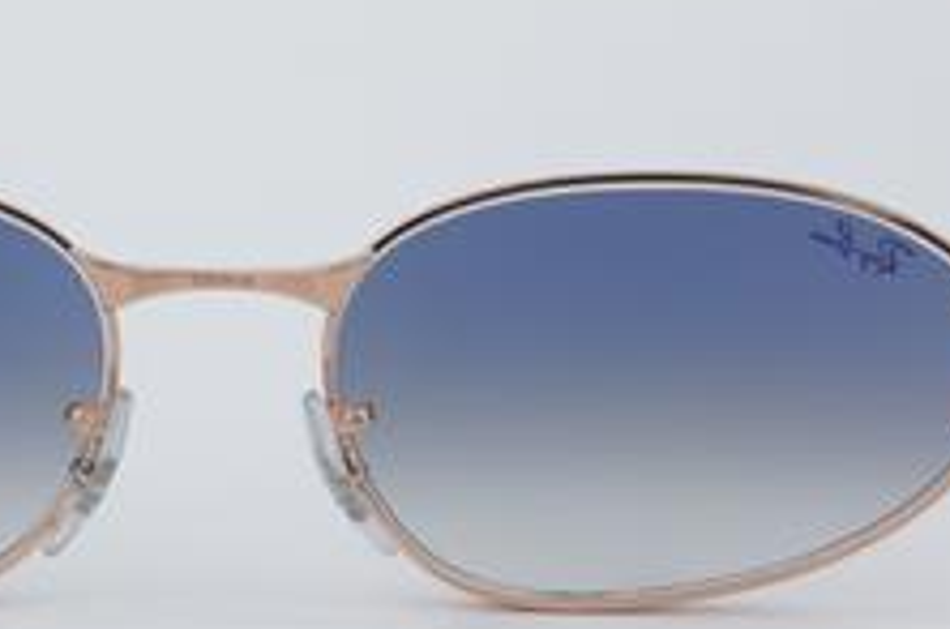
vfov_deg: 9.2
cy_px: 372
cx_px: 227
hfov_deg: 13.8
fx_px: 3921
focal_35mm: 149
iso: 100
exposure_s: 1/4
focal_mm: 55
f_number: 32
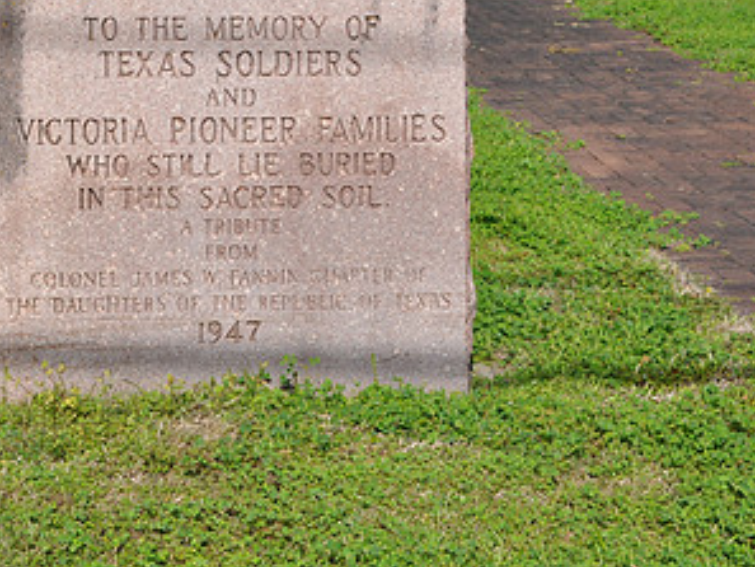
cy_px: 131
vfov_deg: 13.8
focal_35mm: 107
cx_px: 244
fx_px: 2335
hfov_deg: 18.3
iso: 200
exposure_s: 1/160
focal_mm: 38
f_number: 13
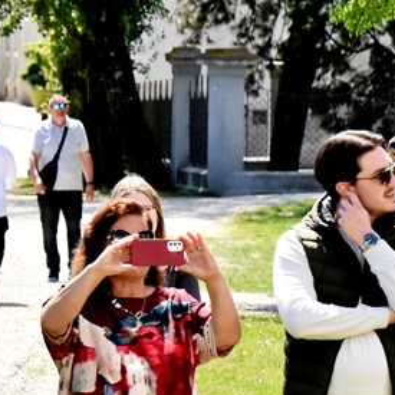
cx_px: -215
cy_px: 254
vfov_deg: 3.3
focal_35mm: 537
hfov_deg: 3.3
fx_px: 6933
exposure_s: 1/4000
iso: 3200
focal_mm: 145
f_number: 8
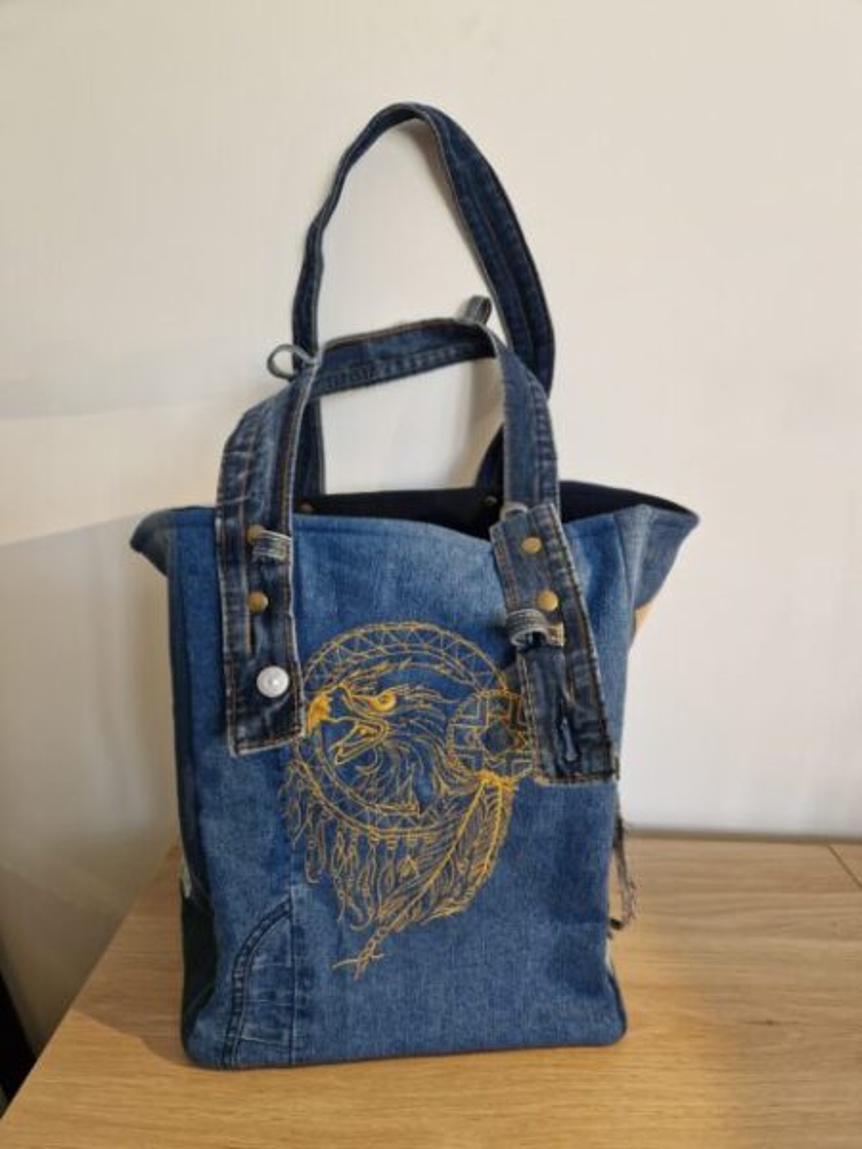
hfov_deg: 58.9
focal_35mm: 23
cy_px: 574
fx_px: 764
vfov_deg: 73.9
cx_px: 431
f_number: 1.8
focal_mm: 5.4
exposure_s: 1/245
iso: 50
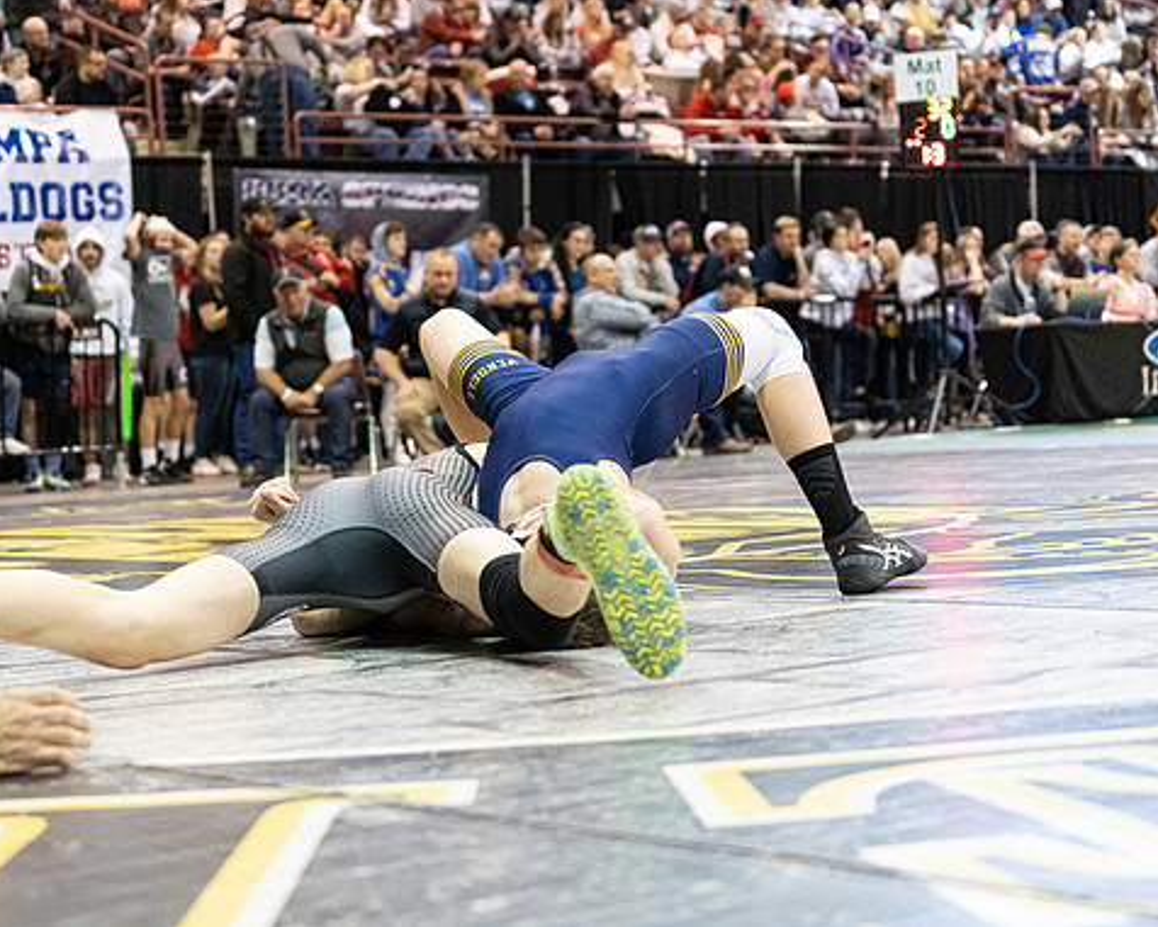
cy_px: 459
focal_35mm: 80
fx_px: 2742
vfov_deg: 19.2
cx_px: 504
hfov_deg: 23.8
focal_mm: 70
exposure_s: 1/500
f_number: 4
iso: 10000
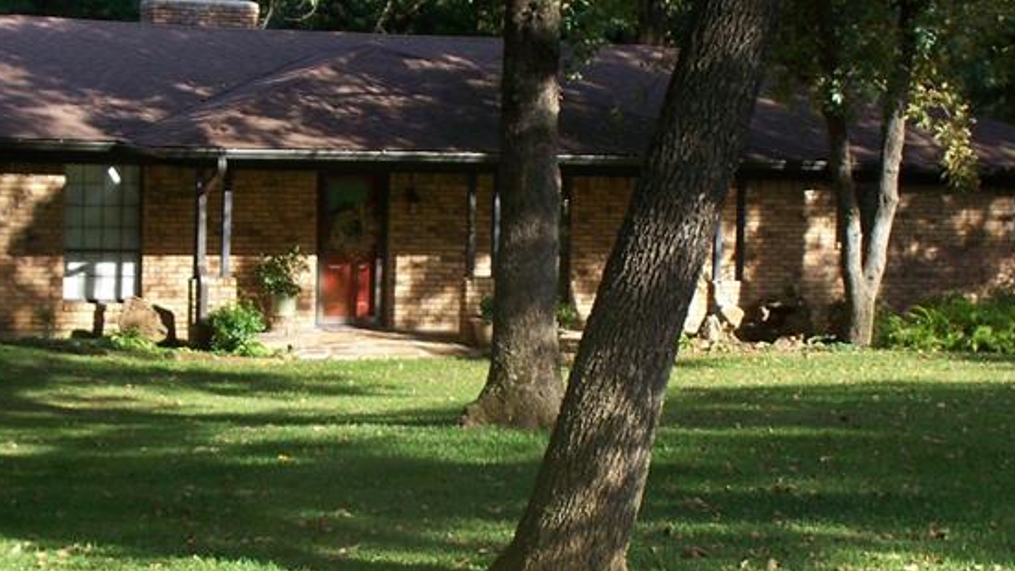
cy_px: 266
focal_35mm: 73
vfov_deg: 16.5
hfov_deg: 28.8
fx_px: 1964
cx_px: 328
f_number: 2.8
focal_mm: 7.54
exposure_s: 1/250
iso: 64
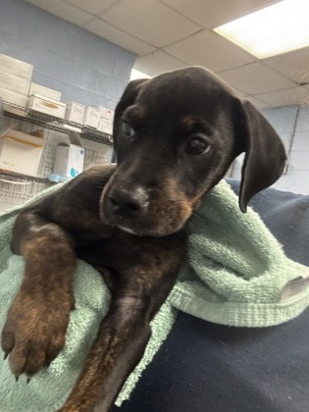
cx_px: 154
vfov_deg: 60.0
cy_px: 206
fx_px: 357
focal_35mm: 30
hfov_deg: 46.8
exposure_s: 1/43
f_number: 1.9
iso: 200
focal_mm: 2.69
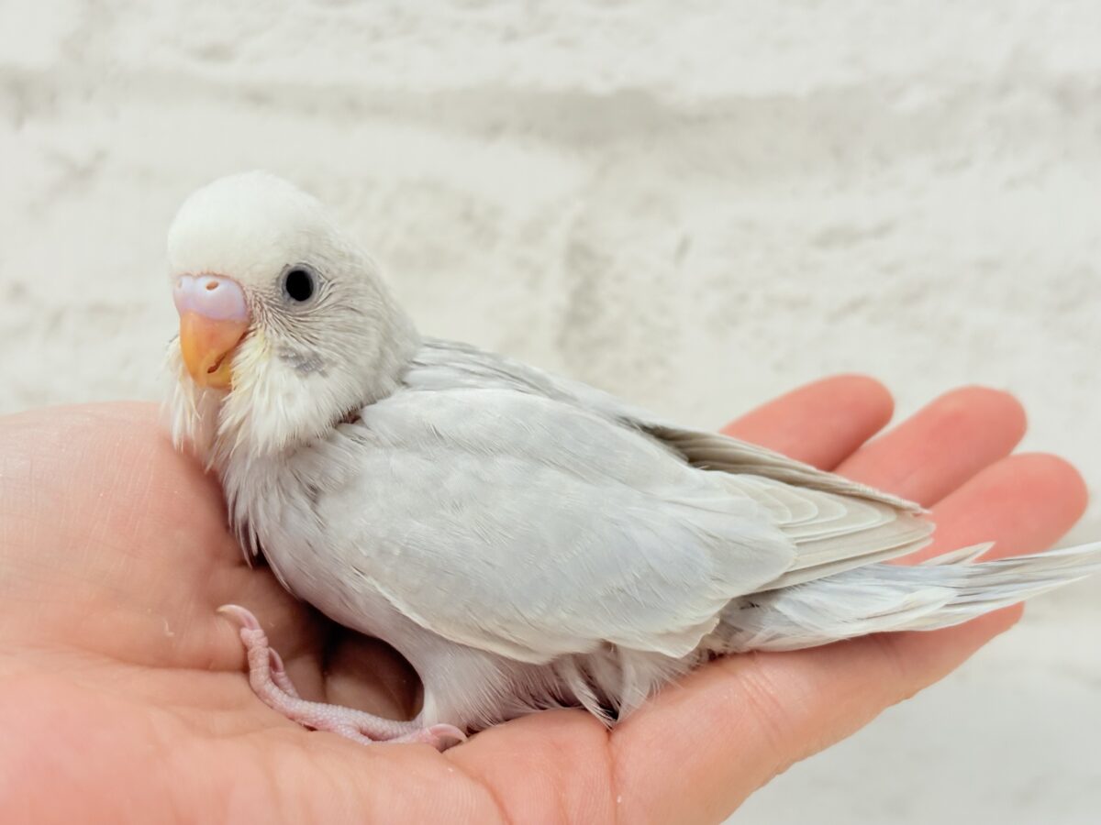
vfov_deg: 28.0
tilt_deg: -4.4
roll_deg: -1.8
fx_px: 1654
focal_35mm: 52
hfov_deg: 36.8
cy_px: 412
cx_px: 550
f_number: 1.6
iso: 80
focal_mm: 5.96
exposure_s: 1/100
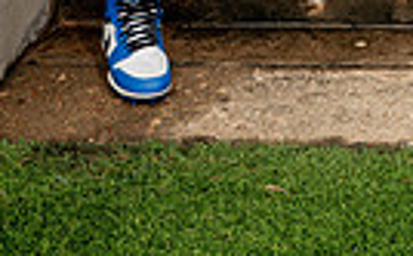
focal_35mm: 103
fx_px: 1156
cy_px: -382
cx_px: 450
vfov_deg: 10.6
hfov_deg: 19.4
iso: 125
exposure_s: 1/400
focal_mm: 30
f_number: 7.1
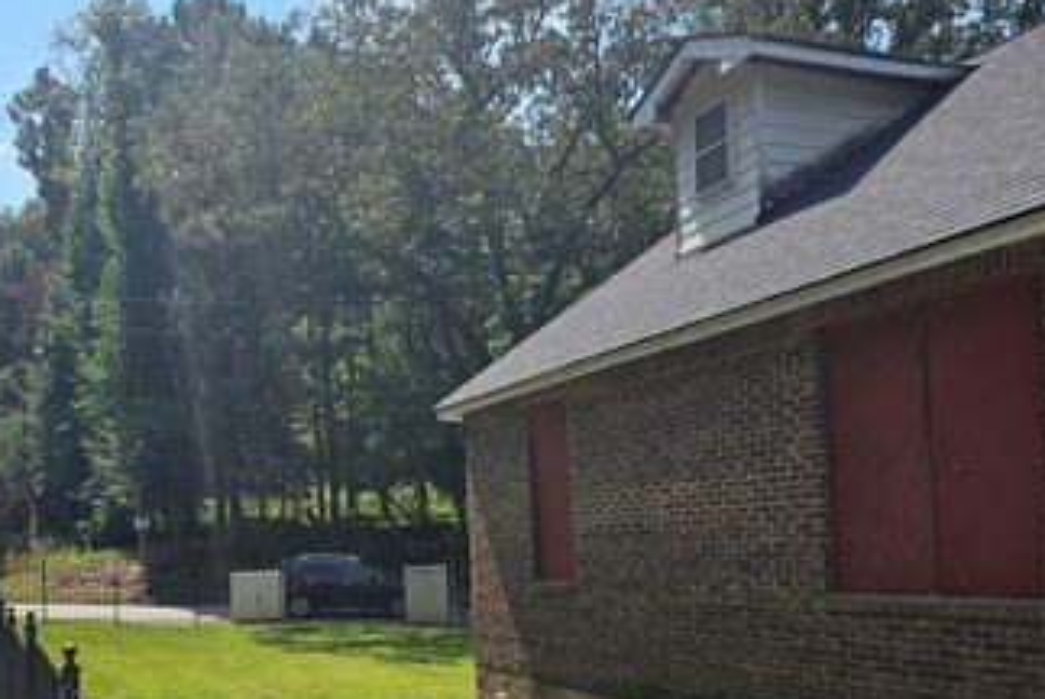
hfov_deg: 51.5
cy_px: 545
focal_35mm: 37
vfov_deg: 35.0
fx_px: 1075
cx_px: 417
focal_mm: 6.3
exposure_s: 1/734
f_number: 1.7
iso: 12
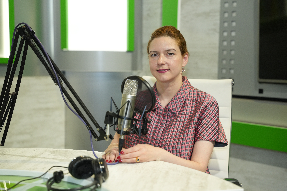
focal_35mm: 63
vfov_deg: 21.4
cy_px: 96
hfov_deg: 31.7
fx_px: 505
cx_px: 144
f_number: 2.8
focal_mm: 63.4
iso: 1250
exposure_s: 1/125
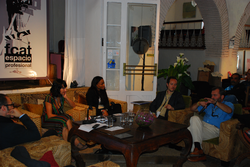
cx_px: 125
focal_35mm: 42
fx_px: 292
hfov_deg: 46.3
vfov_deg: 32.0
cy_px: 84
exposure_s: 1/60
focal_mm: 28
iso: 400
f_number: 4
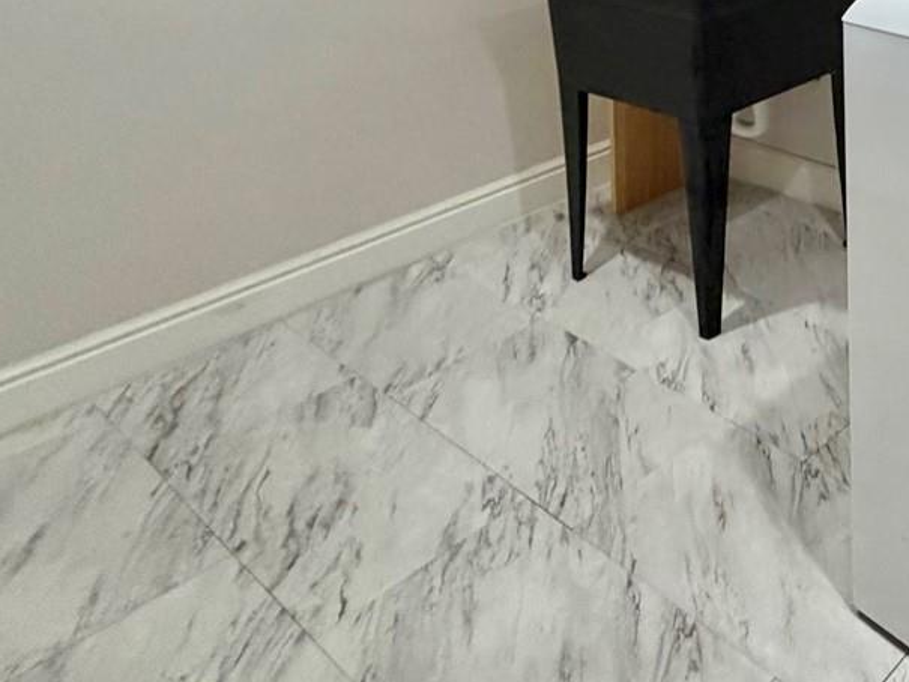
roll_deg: +1.5
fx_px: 972
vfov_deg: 31.6
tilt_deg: -5.7
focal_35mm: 37
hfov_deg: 38.0
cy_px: -159
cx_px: 1082
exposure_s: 1/60
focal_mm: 2.22
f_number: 2.2
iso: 250
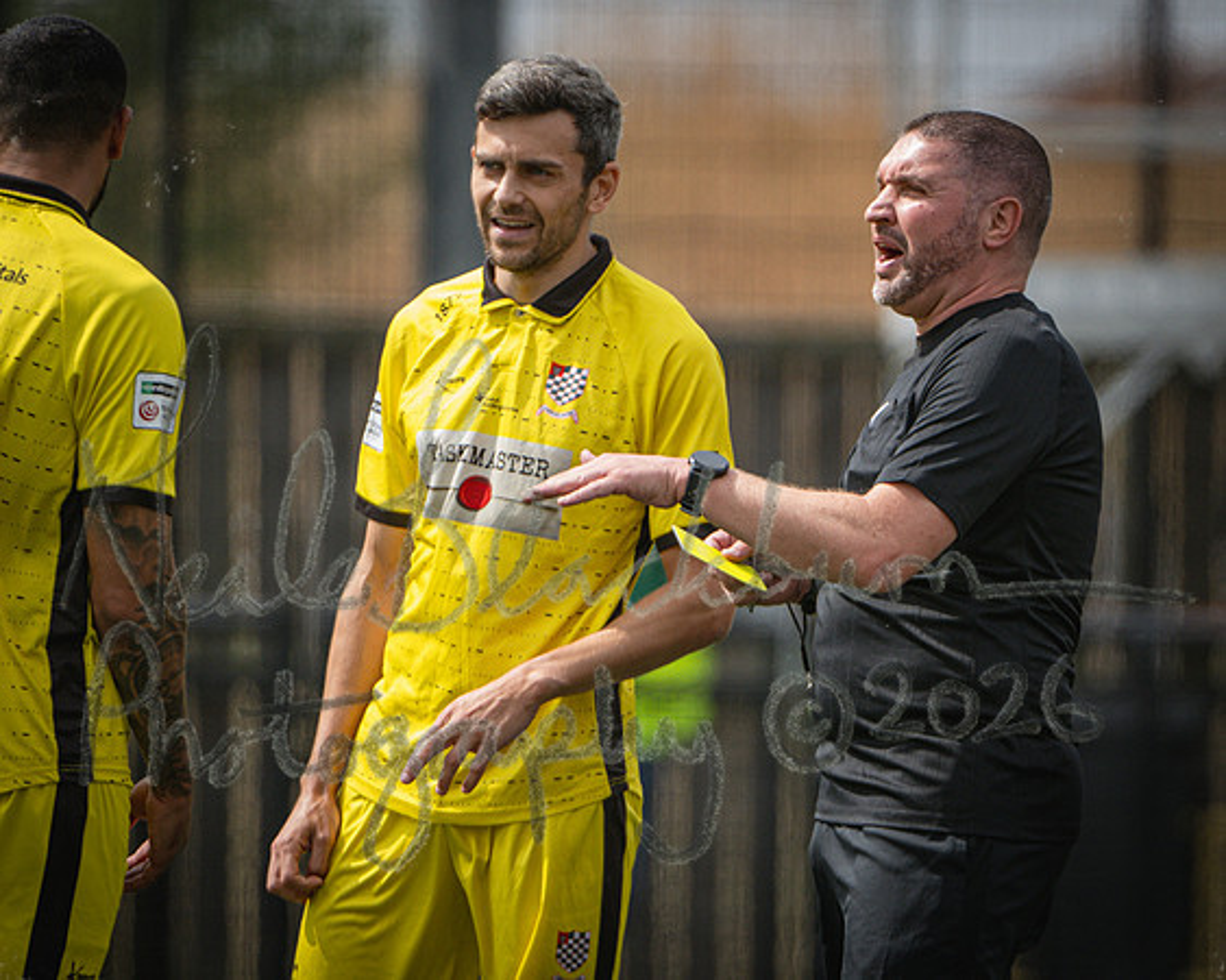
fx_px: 28060
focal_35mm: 774
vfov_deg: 2.0
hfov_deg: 2.5
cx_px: 842
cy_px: 490
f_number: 4
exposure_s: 1/2000
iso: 400
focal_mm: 400
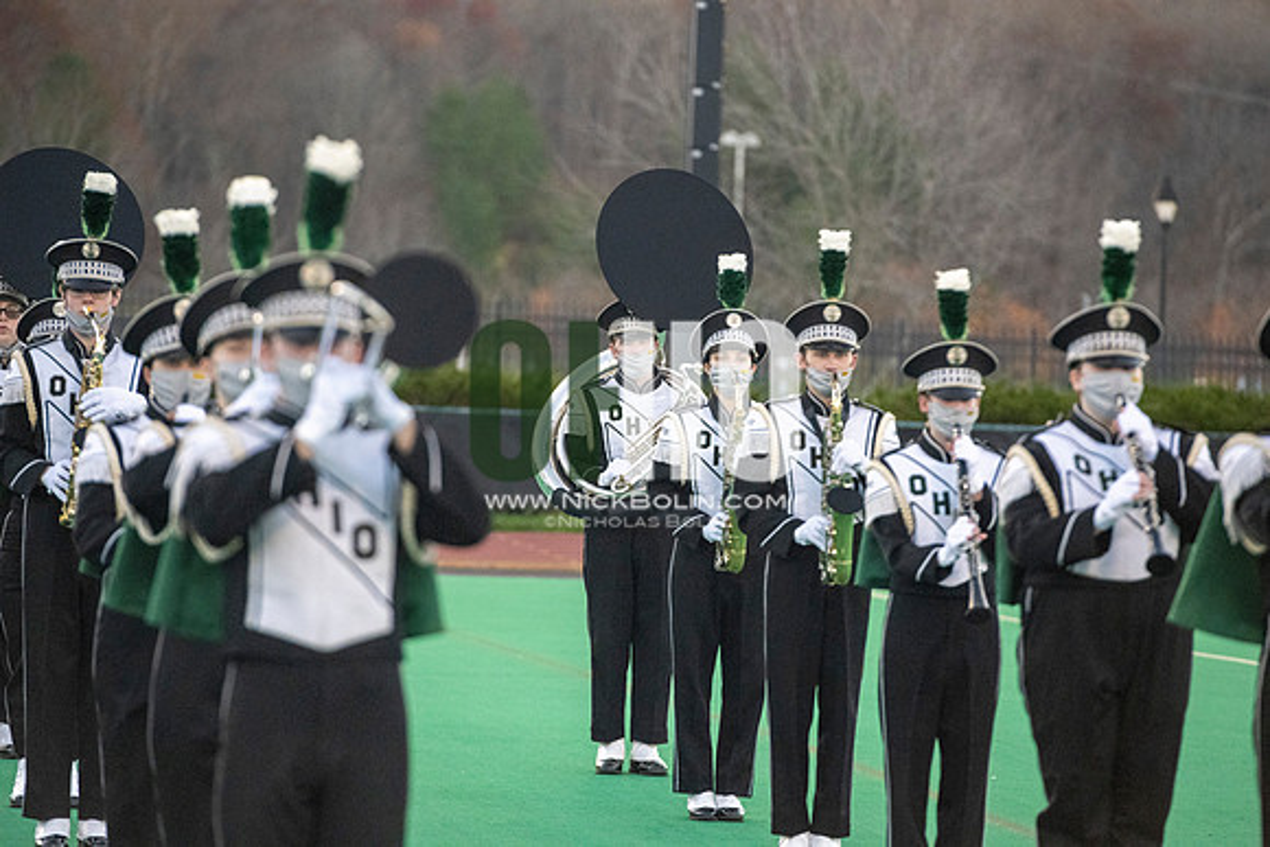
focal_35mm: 200
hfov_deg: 10.3
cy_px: 424
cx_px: 635
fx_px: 7057
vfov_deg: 6.9
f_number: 4.5
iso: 5000
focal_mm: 200
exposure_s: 1/5000
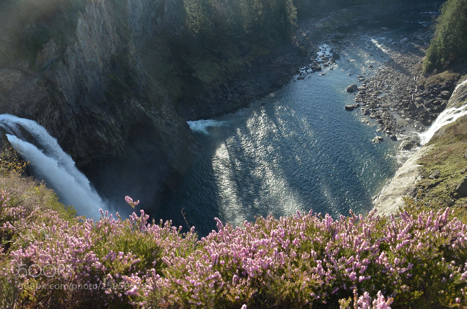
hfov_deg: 67.5
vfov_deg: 47.7
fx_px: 349
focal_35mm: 27
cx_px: 234
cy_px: 154
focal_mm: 18
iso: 200
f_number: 6.3
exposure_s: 1/160
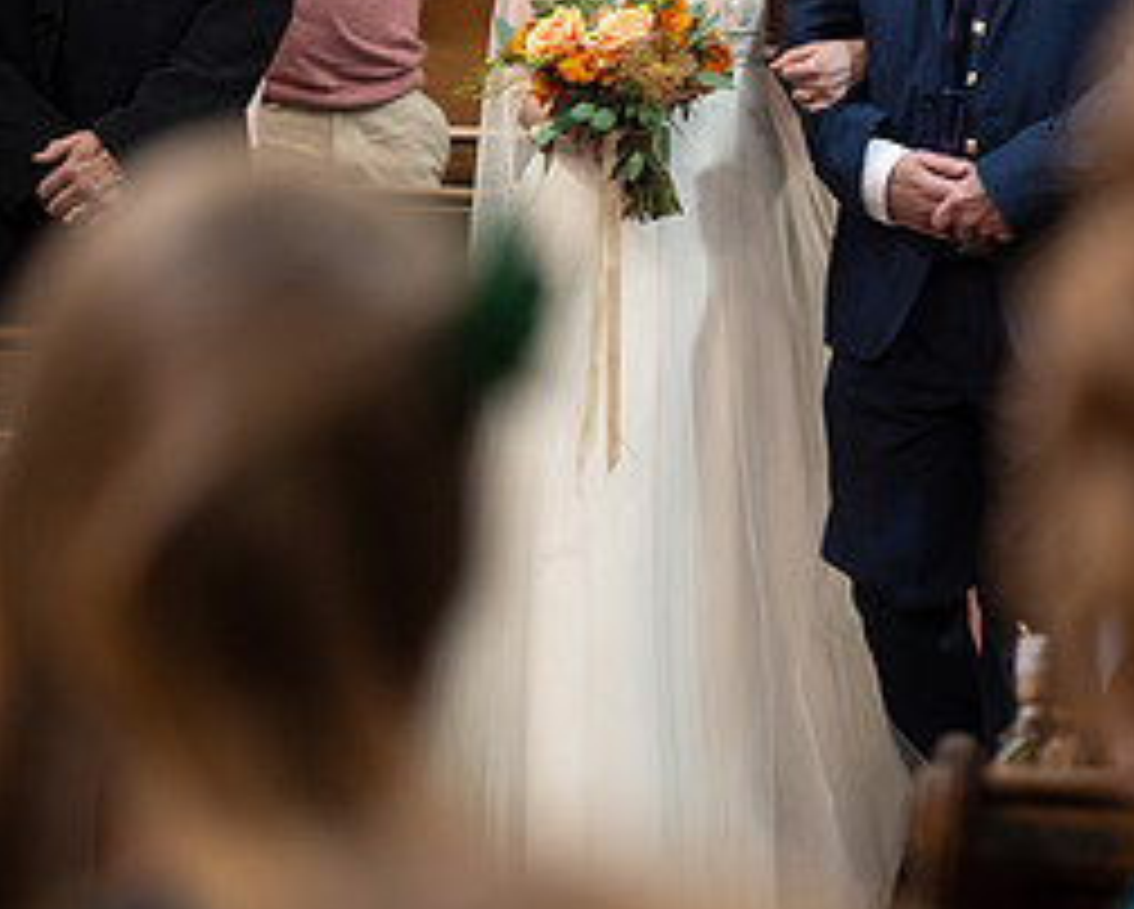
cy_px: 230
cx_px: 632
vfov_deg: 7.6
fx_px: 6852
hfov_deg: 9.5
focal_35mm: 204
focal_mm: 122
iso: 1600
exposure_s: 1/160
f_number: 2.8
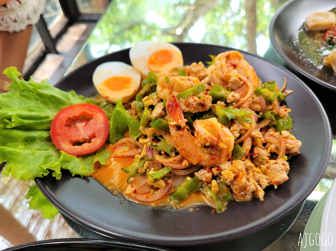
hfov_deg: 67.4
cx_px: 168
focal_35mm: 26
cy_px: 126
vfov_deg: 53.0
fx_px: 252
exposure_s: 1/120
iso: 64
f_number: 1.8
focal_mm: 5.4
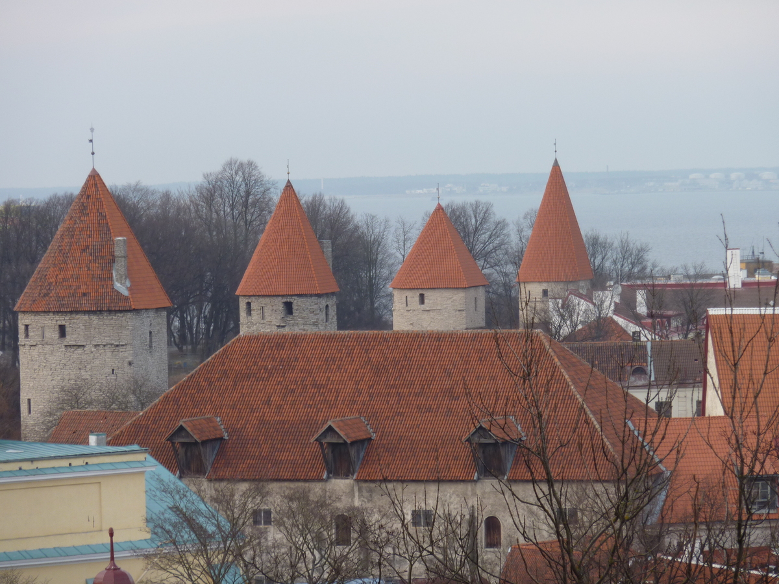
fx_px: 4411
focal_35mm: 196
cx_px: 390
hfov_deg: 10.1
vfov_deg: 7.6
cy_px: 292
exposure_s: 1/80
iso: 80
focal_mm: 32.1
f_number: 4.5
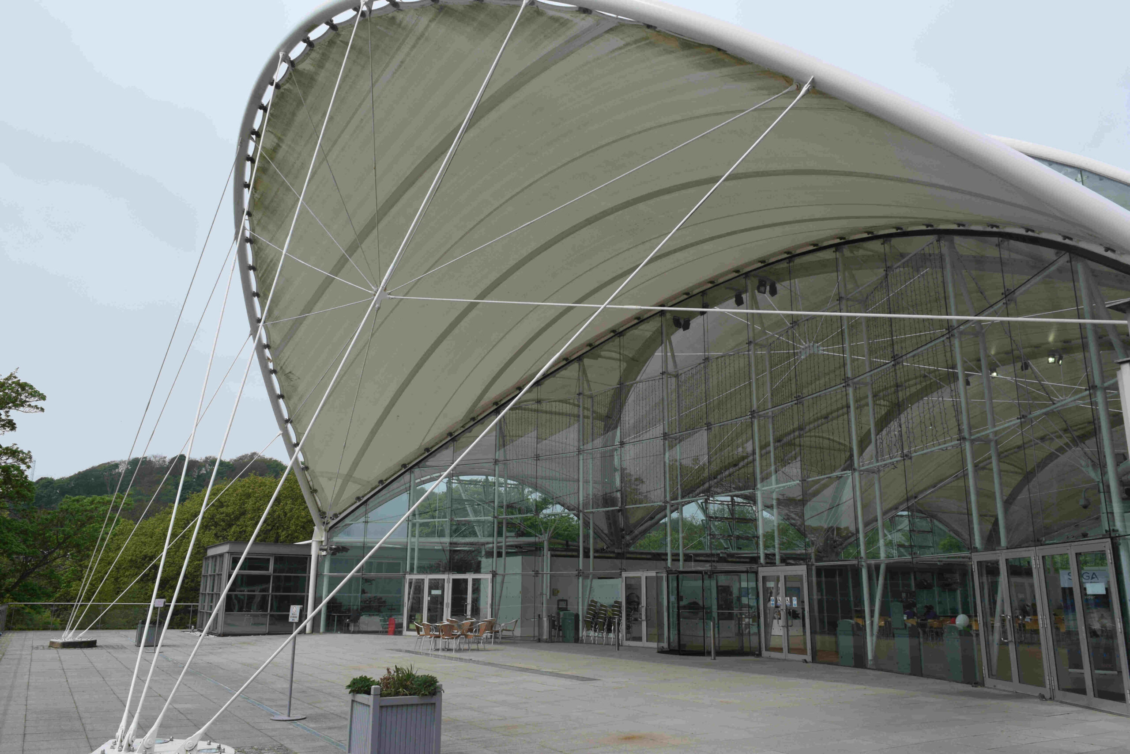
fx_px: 847
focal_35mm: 27
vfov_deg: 47.9
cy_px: 377
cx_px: 565
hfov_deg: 67.4
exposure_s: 1/400
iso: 200
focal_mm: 18
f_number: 10
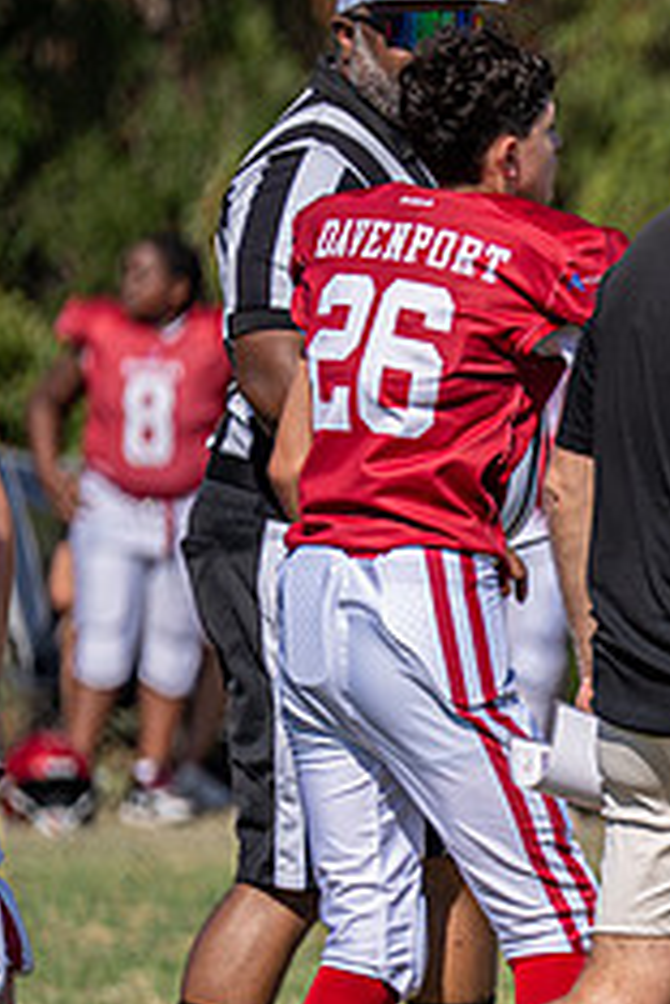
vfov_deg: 3.0
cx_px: 1690
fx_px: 18982
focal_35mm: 680
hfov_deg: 2.0
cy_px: 707
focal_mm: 200
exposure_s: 1/2500
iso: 100
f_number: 2.8
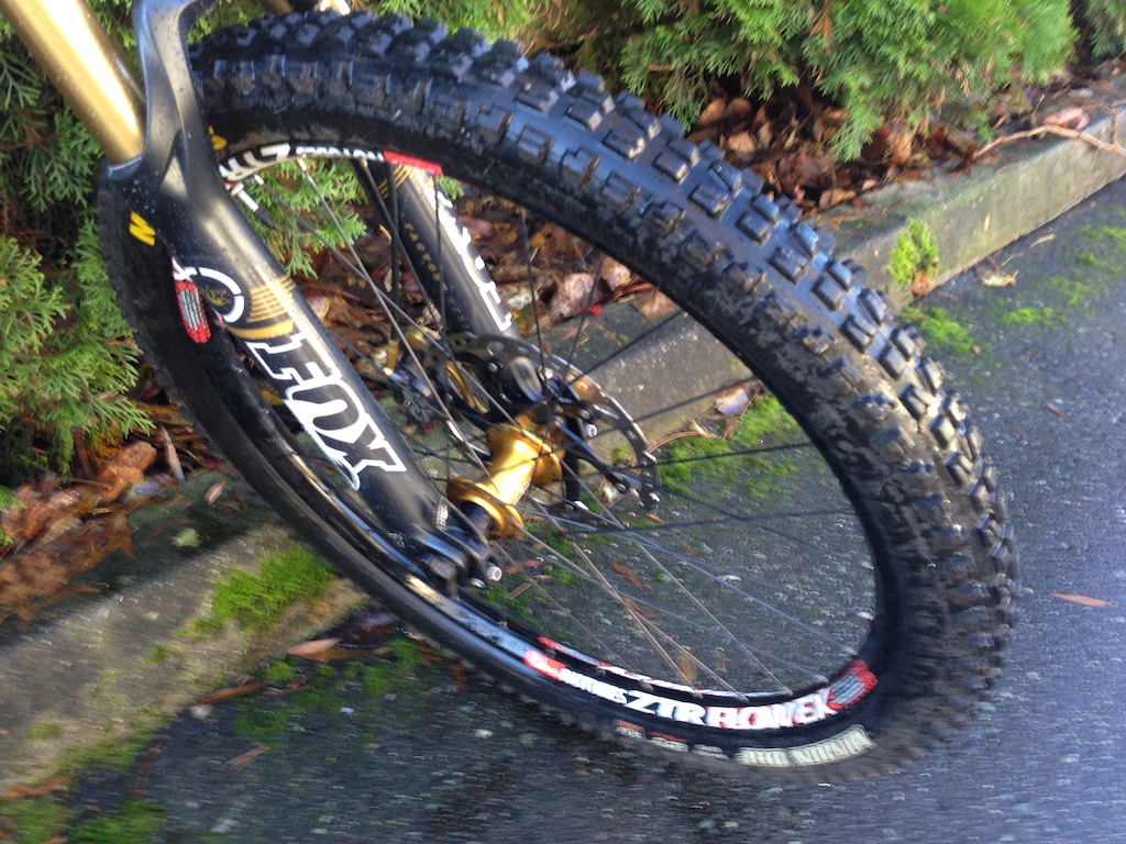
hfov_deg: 55.4
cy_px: 422
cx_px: 563
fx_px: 1073
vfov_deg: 42.9
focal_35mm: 33
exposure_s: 1/20
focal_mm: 4.12
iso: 64
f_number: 2.4
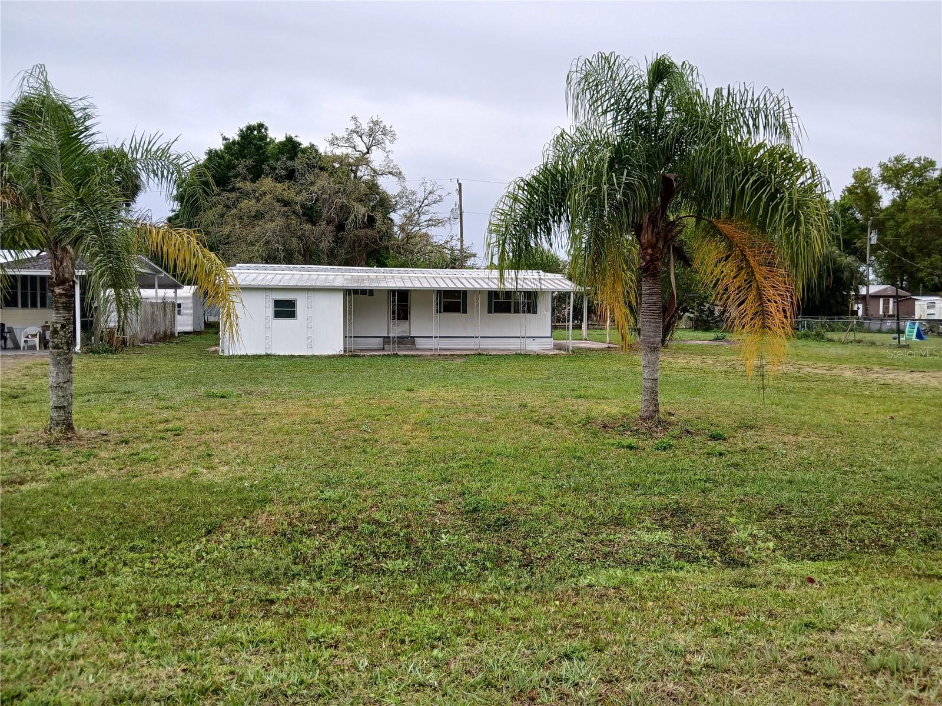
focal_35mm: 26
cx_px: 471
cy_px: 353
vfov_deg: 53.1
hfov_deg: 67.3
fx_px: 708
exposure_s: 1/120
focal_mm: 3.98
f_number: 1.8
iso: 32
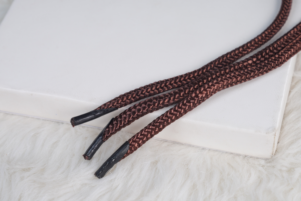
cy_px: 100
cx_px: 150
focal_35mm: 105
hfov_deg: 19.5
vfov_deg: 13.0
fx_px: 878
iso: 160
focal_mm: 70
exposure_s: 1/160
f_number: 8
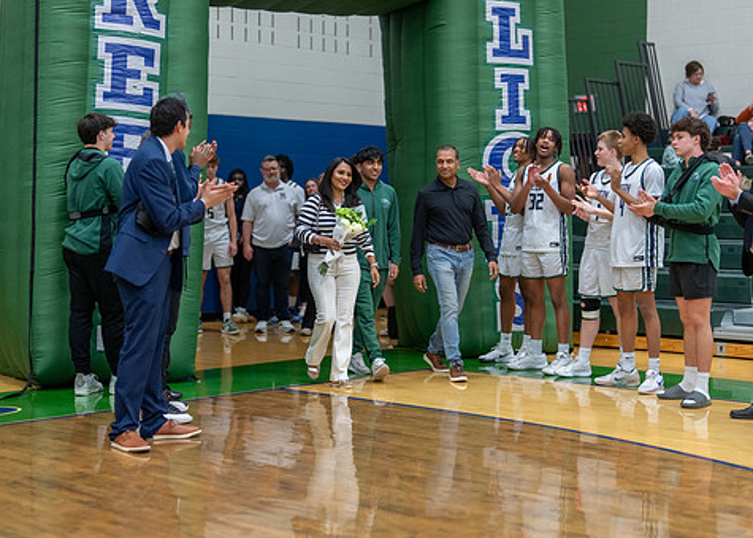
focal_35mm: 64
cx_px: 374
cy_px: 252
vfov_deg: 22.2
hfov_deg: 30.8
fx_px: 1368
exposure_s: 1/800
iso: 800
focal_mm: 50
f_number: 1.2
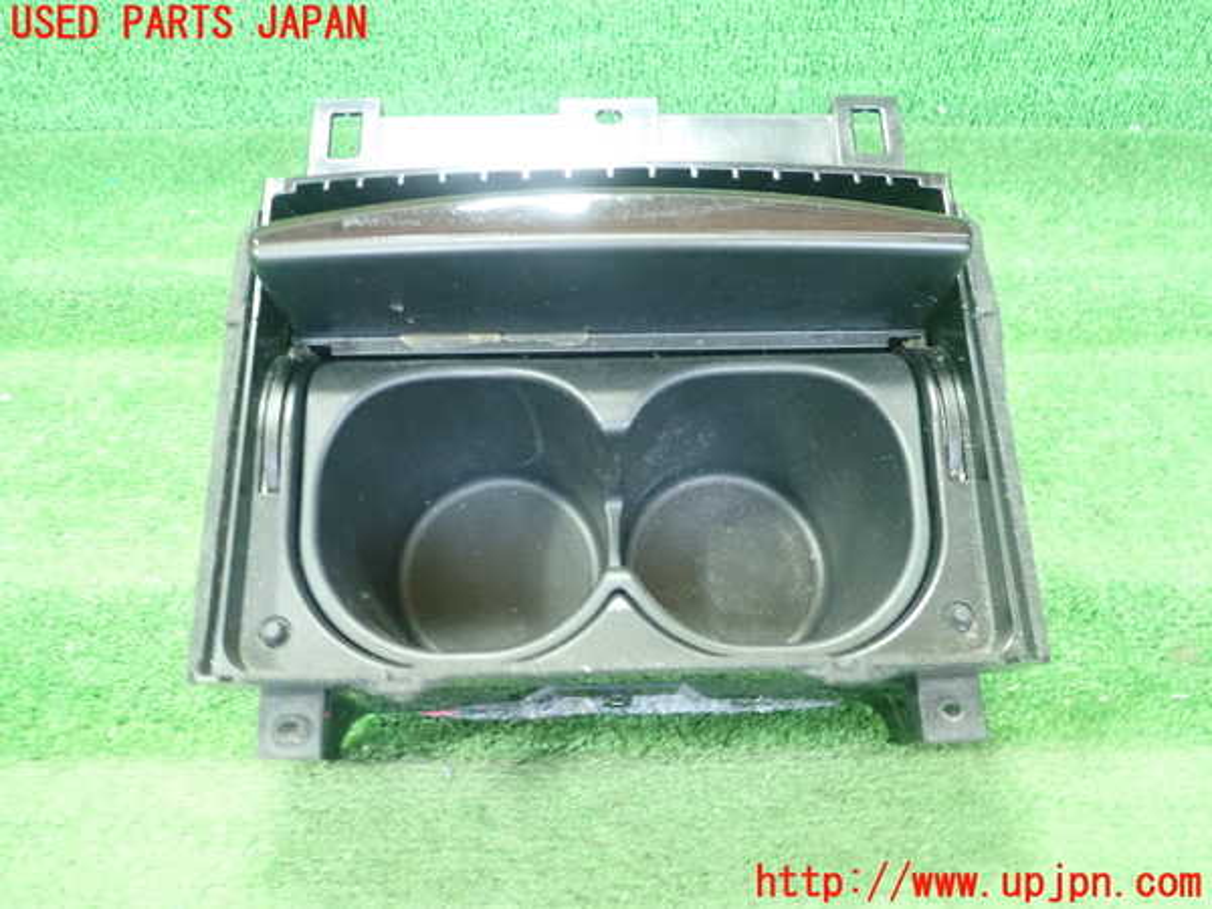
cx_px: 606
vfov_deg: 46.8
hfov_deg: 60.0
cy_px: 454
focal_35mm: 30
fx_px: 1050
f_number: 2.3
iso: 800
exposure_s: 1/50
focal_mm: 5.5
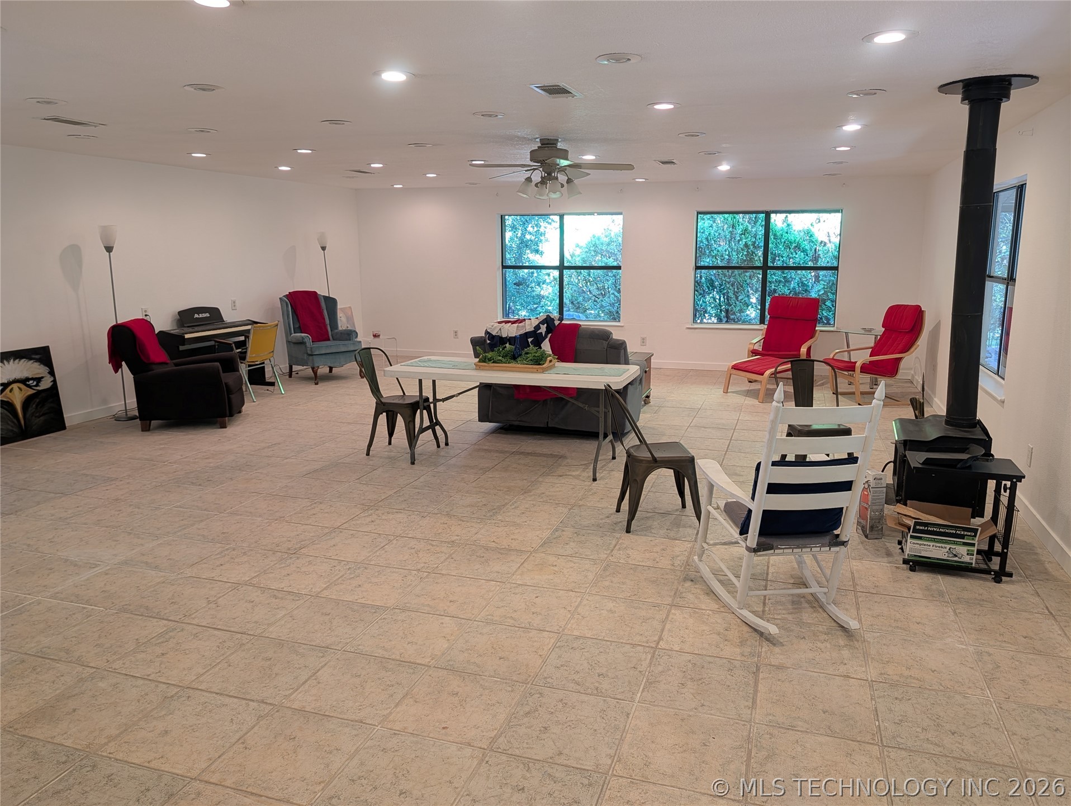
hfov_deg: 71.5
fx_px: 743
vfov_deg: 56.9
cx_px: 536
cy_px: 403
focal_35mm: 24
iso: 54
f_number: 1.68
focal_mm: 6.9
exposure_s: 1/30
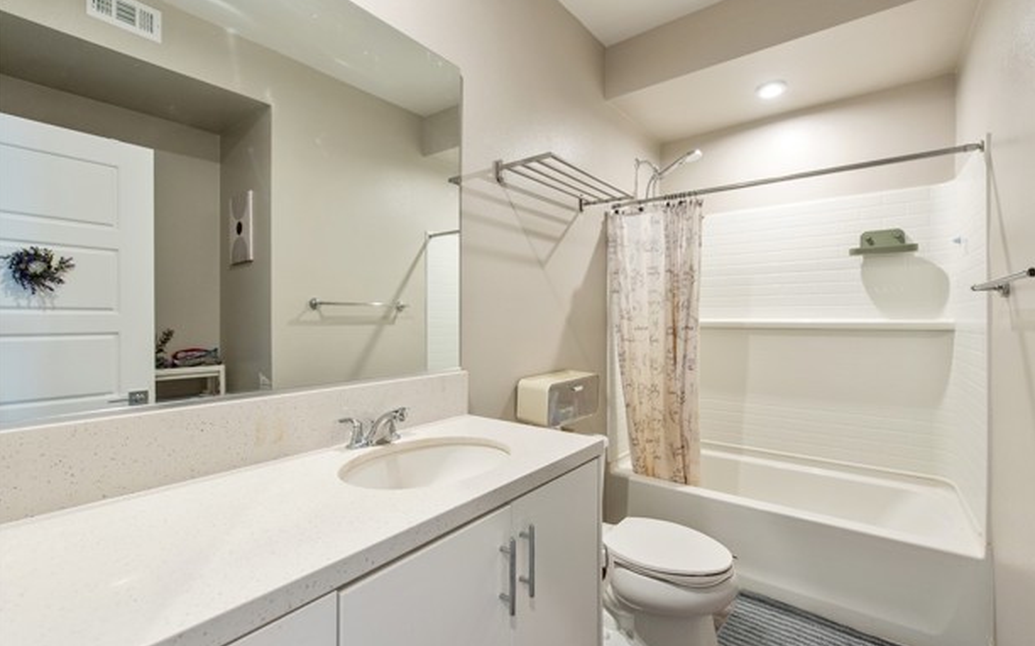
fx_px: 451
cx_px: 538
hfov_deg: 97.8
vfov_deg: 71.2
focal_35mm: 16
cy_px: 334
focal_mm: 15
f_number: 4
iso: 560
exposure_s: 1/60
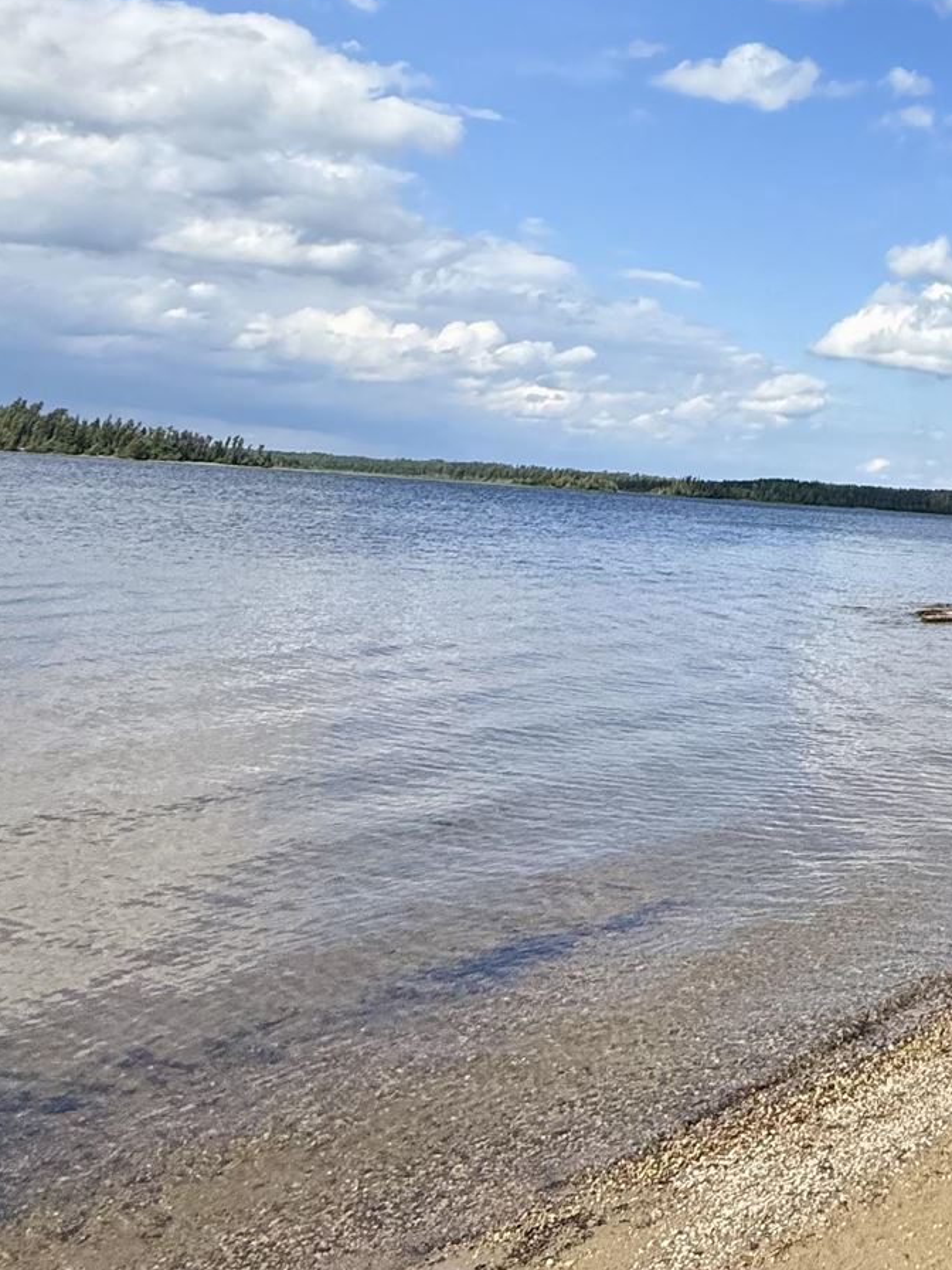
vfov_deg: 48.1
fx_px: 1320
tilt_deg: +13.7
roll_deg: -4.4
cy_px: 228
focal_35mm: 36
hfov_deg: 33.3
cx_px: 1105
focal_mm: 2.22
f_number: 2.2
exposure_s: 1/2506
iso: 50
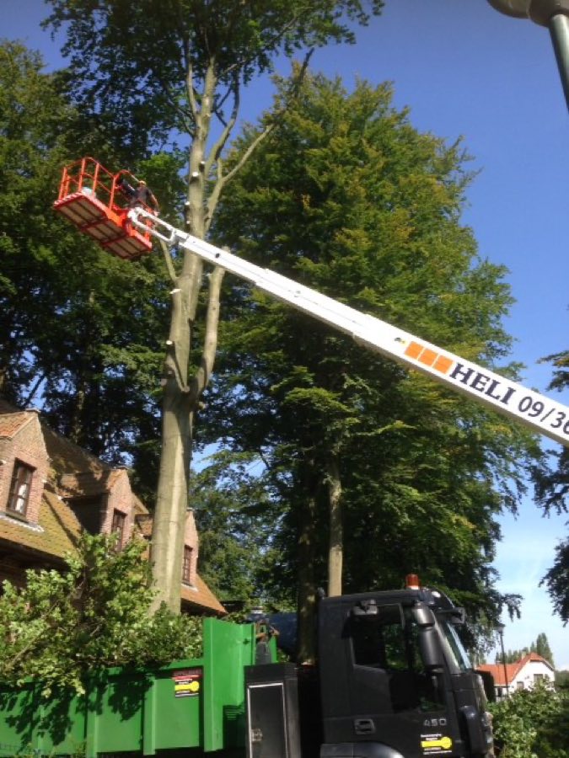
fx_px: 723
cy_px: 379
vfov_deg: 55.4
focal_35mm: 33
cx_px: 284
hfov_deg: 42.9
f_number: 2.4
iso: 50
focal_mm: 4.12
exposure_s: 1/713
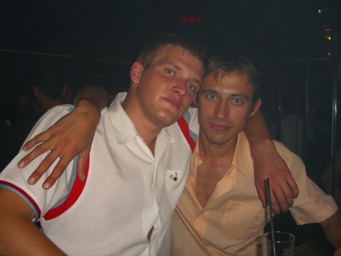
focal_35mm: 38
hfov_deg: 49.0
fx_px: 374
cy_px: 128
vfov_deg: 37.7
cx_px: 170
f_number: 2.8
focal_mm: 7.9
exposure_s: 1/60
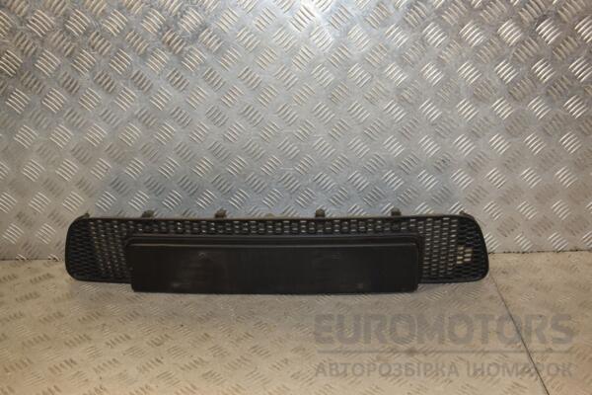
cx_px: 296
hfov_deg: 49.6
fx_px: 641
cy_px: 198
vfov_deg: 34.2
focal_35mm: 39
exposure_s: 1/200
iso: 800
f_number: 5.6
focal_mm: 26
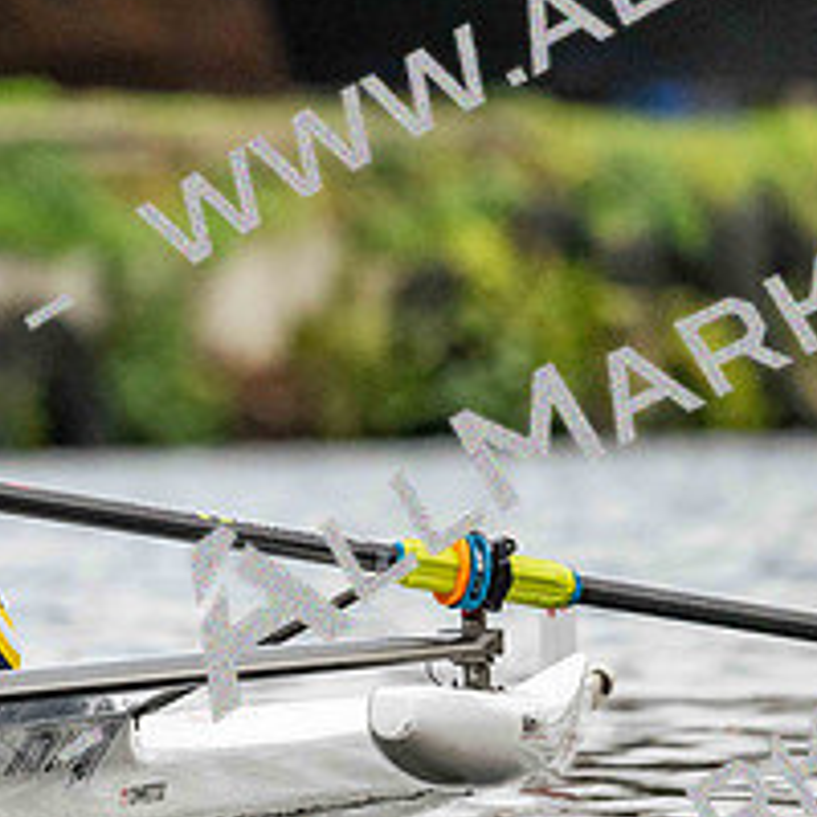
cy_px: 333
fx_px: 26275
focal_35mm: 984
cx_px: -159
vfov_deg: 1.8
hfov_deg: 1.8
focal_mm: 400
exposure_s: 1/2500
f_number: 4.5
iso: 4500
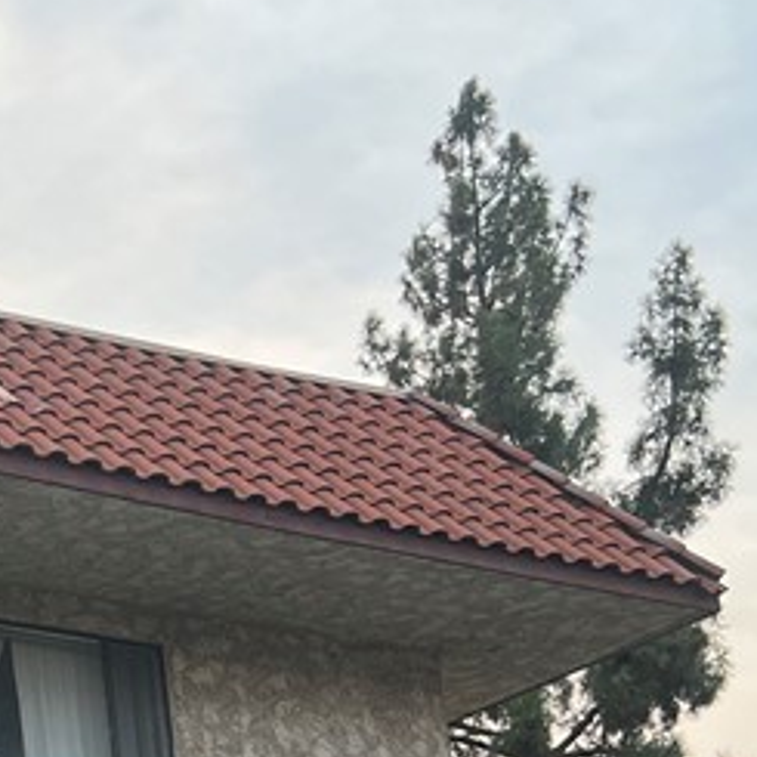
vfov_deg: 17.2
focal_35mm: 96
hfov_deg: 15.9
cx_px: -516
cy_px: 939
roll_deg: +1.1
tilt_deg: +13.8
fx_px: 2375
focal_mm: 5.7
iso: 50
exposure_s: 1/194
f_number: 1.5
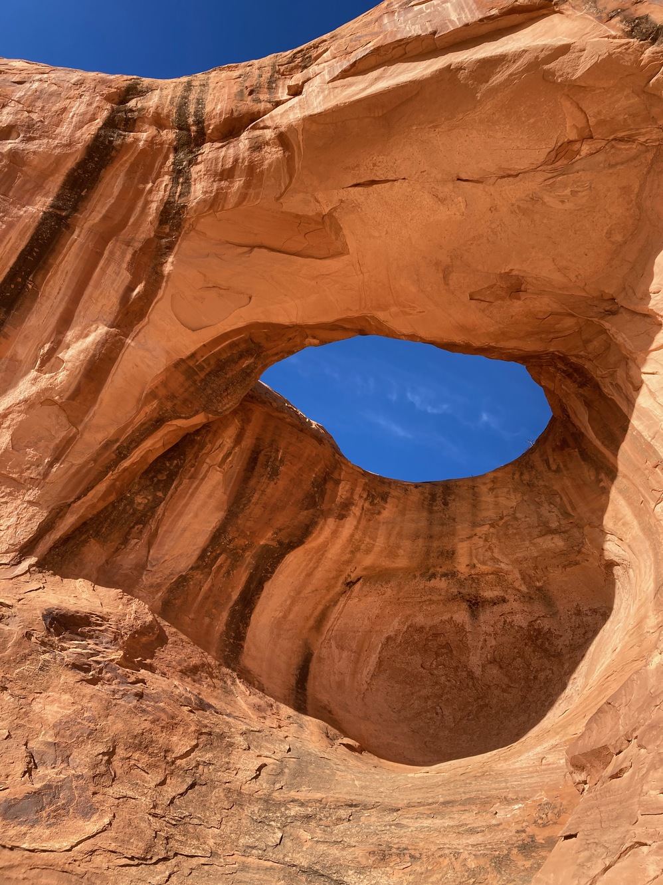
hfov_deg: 49.7
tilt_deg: +58.5
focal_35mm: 28
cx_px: 332
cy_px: 442
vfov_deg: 63.4
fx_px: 715
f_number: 1.8
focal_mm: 3.99
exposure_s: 1/842
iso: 20
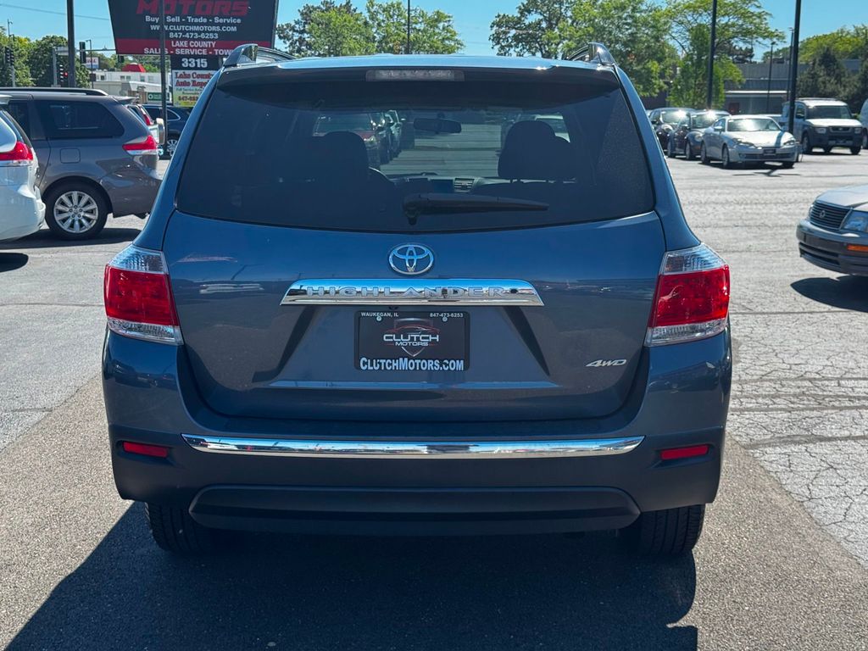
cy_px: 326
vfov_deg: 30.3
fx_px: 1204
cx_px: 434
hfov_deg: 39.7
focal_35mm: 48
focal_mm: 6.76
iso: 64
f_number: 1.78
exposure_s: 1/1560
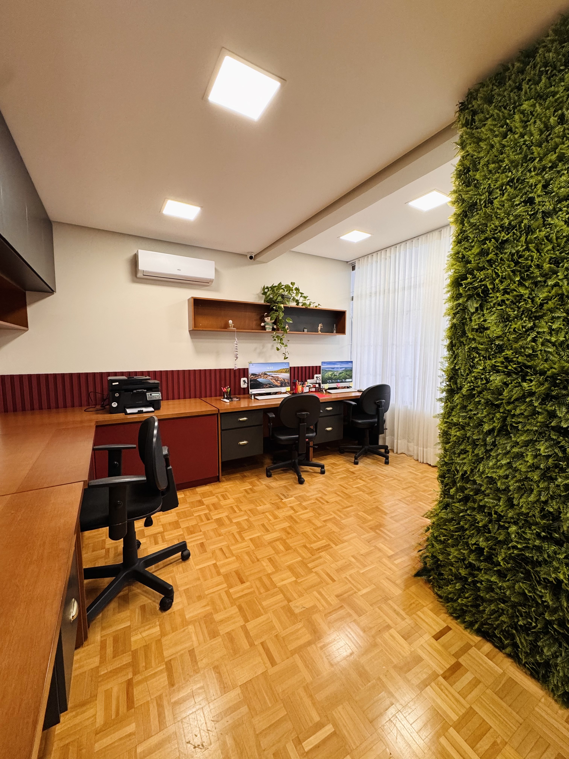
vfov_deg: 102.1
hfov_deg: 85.7
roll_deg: +0.0
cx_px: 284
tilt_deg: -6.0
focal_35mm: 14
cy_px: 380
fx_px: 307
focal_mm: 2.22
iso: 250
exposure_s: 1/120
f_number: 2.2
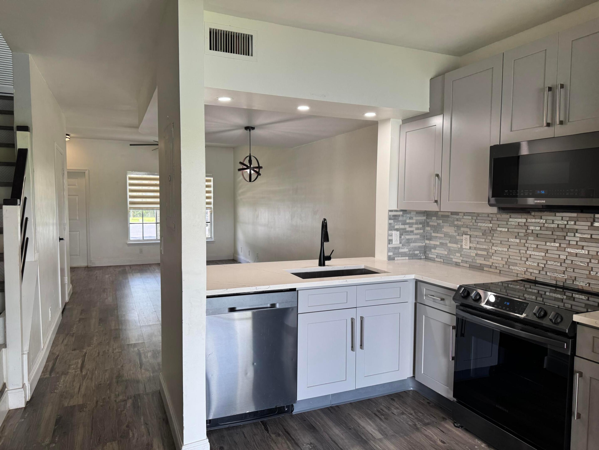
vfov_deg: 56.8
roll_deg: +0.0
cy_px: 225
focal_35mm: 24
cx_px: 300
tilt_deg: -5.5
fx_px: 415
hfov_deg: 71.6
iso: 80
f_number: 1.78
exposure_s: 1/120
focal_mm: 6.76
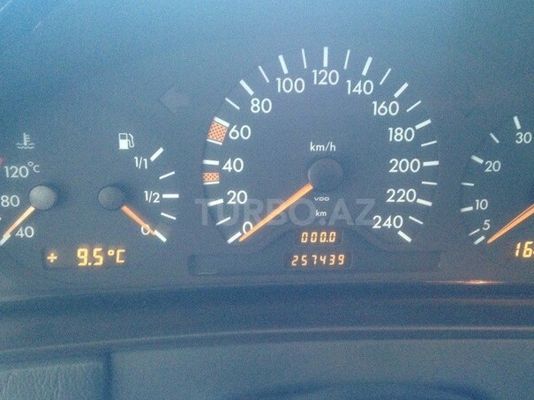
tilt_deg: -26.8
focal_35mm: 36
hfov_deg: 51.3
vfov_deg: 39.7
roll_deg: -2.0
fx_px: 555
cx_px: 285
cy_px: 212
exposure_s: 1/20
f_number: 2.4
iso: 400
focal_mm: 4.12
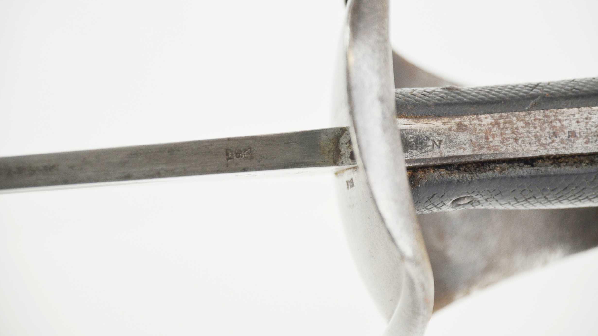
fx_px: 3370
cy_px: 140
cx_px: 299
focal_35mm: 213
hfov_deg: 10.1
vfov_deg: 5.7
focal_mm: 135
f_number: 5.6
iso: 800
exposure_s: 1/200
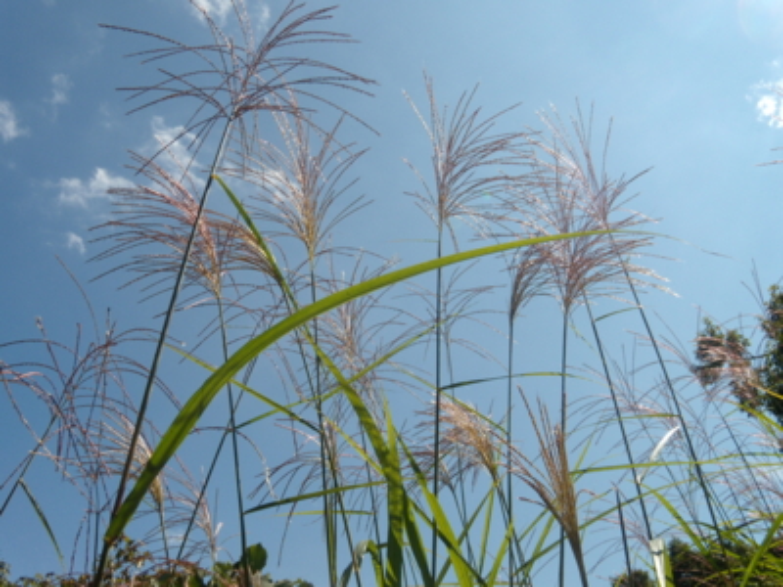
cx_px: 392
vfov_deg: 39.7
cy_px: 294
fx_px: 814
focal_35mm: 36
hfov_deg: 51.4
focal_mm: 6.4
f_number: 8.5
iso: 80
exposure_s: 1/250
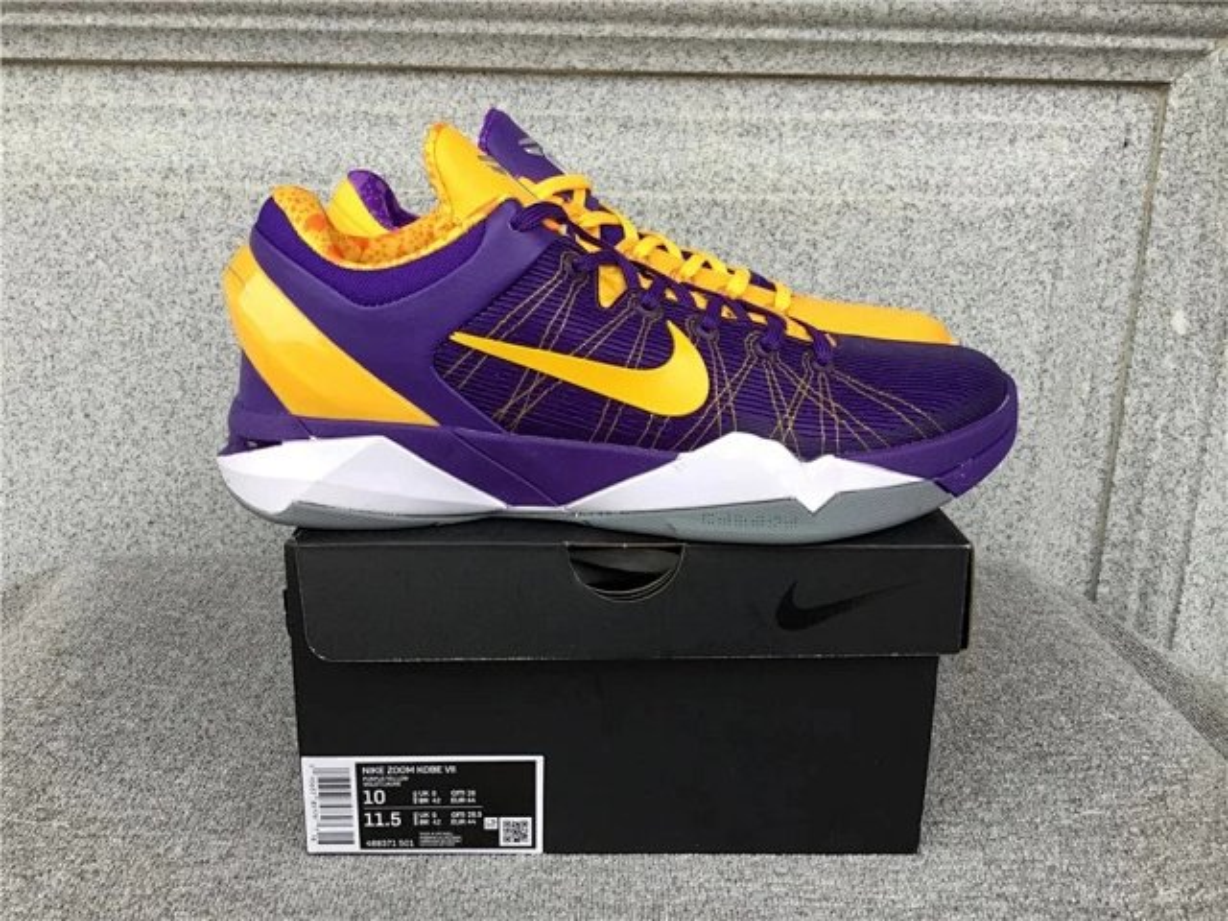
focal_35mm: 31
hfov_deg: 58.4
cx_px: 614
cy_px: 460
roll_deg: -0.7
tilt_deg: -16.8
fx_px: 1100
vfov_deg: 45.4
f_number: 2.4
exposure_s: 1/124
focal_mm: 3.3
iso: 25
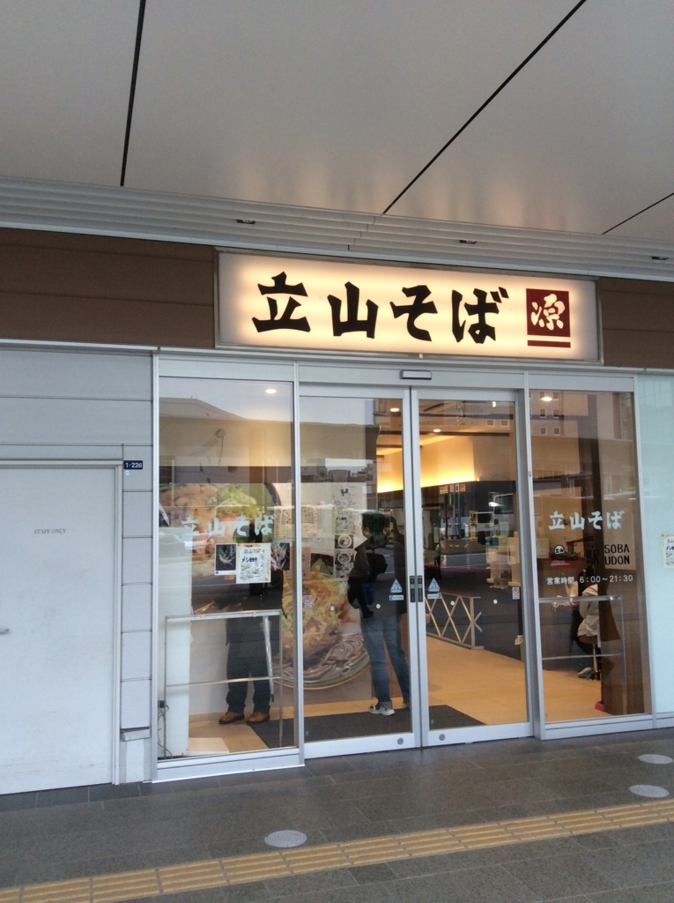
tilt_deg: +5.4
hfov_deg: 44.1
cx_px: 337
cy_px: 452
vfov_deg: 56.9
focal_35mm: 32
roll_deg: +0.5
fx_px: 833
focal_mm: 3.3
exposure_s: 1/60
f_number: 2.4
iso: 50
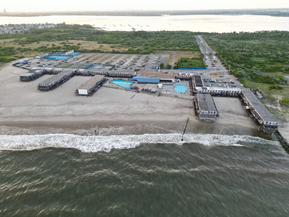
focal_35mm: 24
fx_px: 200
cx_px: 144
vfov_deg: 56.8
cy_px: 108
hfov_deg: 71.6
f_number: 1.7
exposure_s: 1/160
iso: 100
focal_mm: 6.72
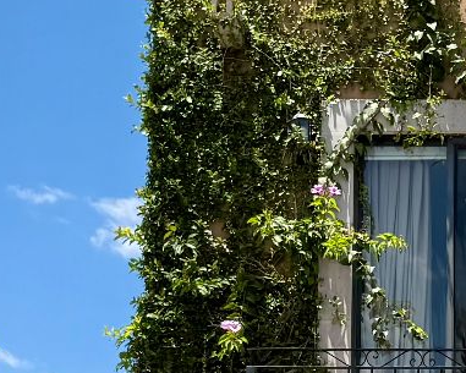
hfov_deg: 15.4
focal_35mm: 123
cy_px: 457
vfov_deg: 12.2
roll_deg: -0.6
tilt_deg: +11.8
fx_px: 1697
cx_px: 428
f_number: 1.78
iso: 80
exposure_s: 1/3279
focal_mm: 6.76
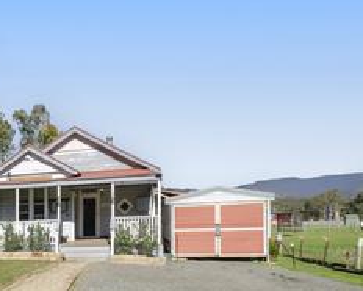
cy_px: 196
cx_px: 25
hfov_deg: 49.7
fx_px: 333
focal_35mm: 31
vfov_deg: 46.4
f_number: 8
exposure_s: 1/250
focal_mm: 10
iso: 110
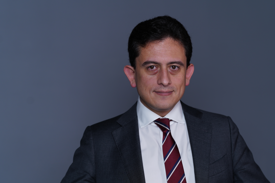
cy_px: 92
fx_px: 649
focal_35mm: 85
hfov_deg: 23.9
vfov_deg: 16.1
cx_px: 138
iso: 200
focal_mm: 85
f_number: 2.8
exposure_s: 1/60
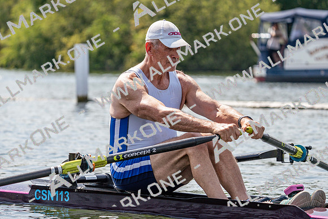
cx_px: 164
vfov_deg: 6.9
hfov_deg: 10.3
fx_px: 1823
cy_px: 110
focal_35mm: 200
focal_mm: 200
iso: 250
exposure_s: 1/1600
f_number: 5.6
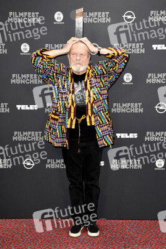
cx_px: 83
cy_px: 124
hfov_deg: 25.7
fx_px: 364
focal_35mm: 52
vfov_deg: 37.9
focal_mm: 35
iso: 1250
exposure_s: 1/160
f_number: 6.3
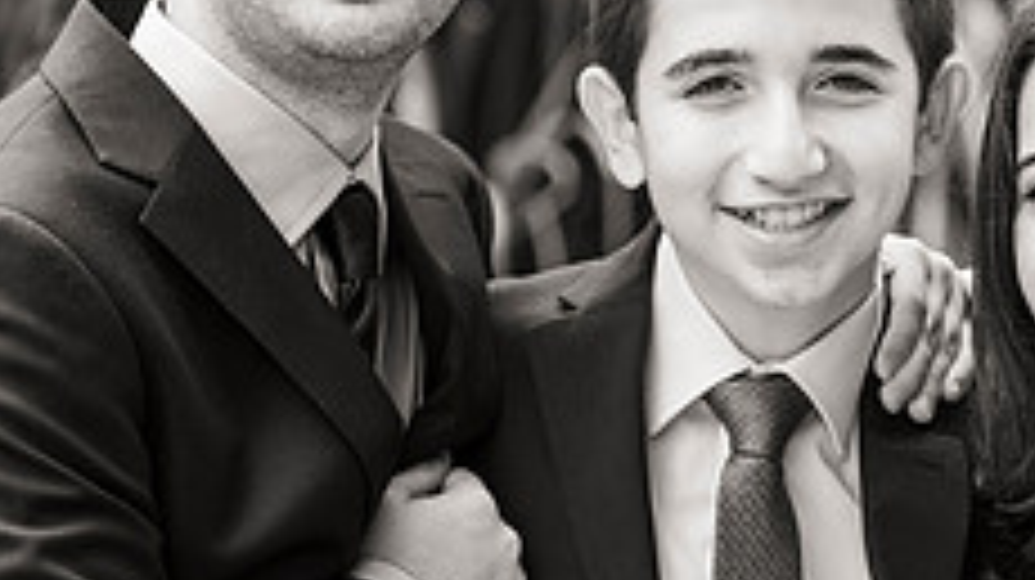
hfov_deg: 6.8
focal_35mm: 317
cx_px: 684
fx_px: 8694
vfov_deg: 3.8
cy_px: 353
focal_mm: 120
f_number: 3.5
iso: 400
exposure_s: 1/320
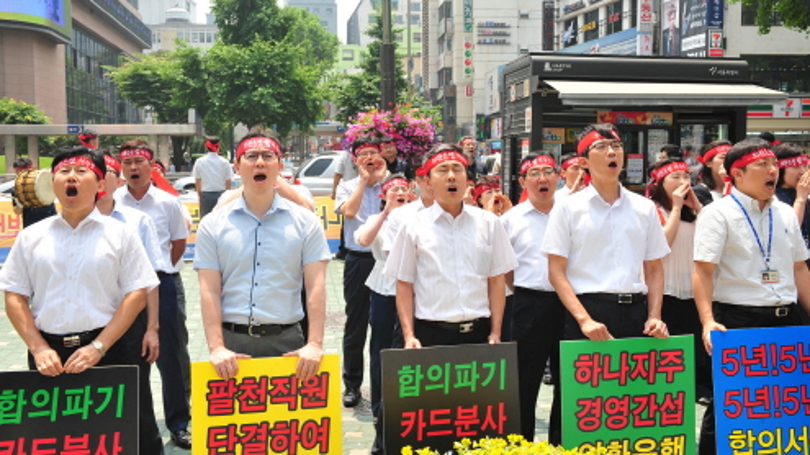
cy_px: 191
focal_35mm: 37
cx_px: 403
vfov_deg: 31.9
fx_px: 794
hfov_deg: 54.0
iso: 400
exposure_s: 1/250
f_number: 11
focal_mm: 35
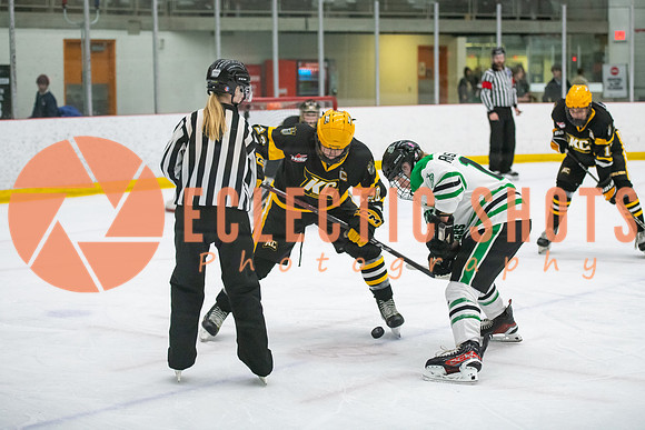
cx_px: 322
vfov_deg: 16.9
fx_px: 1444
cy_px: 182
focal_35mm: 81
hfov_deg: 25.2
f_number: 2.8
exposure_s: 1/800
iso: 4000
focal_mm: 70
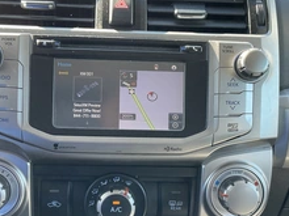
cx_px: 137
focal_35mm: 51
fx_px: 426
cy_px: 136
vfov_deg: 28.4
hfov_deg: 37.5
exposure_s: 1/117
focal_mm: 3
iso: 64
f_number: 1.8
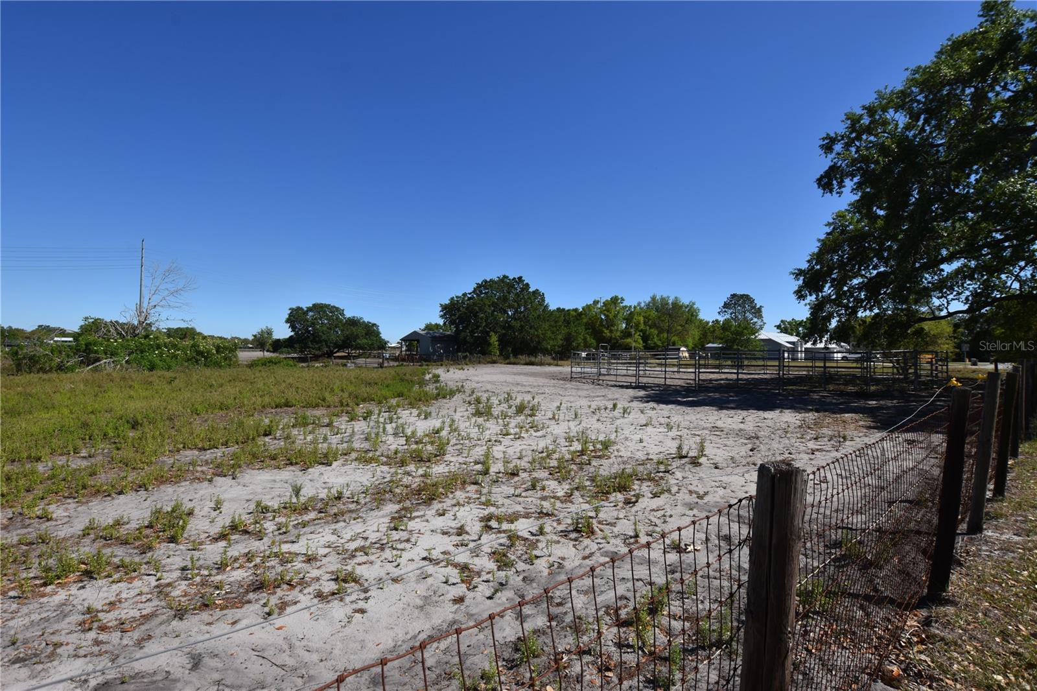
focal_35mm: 15
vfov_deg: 77.3
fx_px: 432
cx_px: 518
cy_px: 346
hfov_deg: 100.4
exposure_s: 1/250
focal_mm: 10
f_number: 10
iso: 100
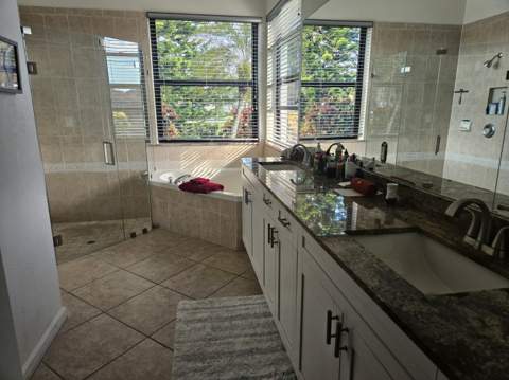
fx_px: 338
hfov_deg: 74.0
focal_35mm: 23
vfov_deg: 58.8
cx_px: 254
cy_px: 190
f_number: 1.8
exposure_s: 1/120
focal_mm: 5.4
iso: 160
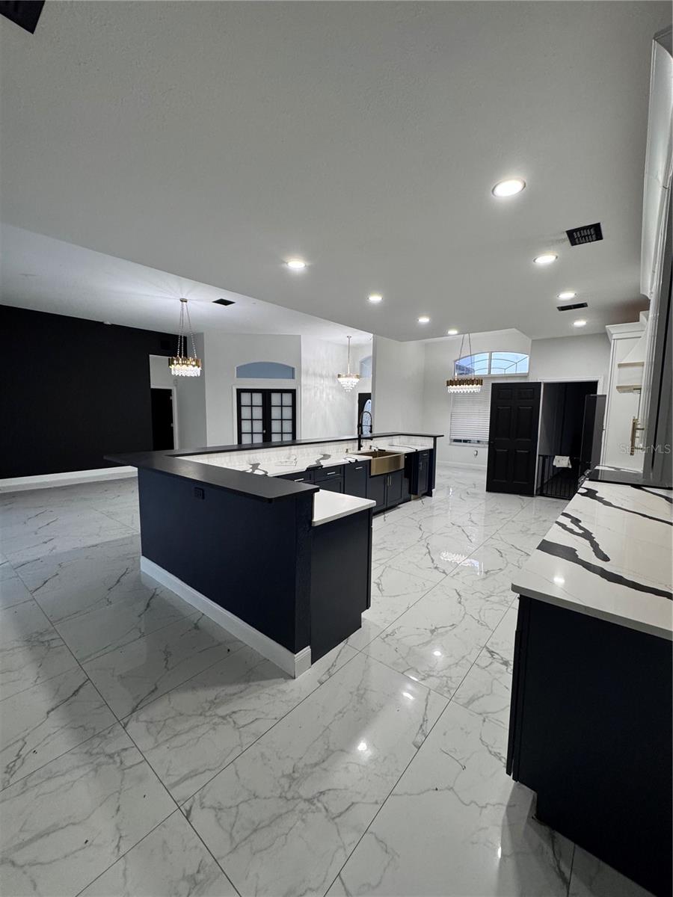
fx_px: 363
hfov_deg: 85.7
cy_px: 448
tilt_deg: -6.4
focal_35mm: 14
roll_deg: -0.3
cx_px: 336
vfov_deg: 102.1
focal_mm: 2.22
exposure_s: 1/120
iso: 250
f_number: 2.2
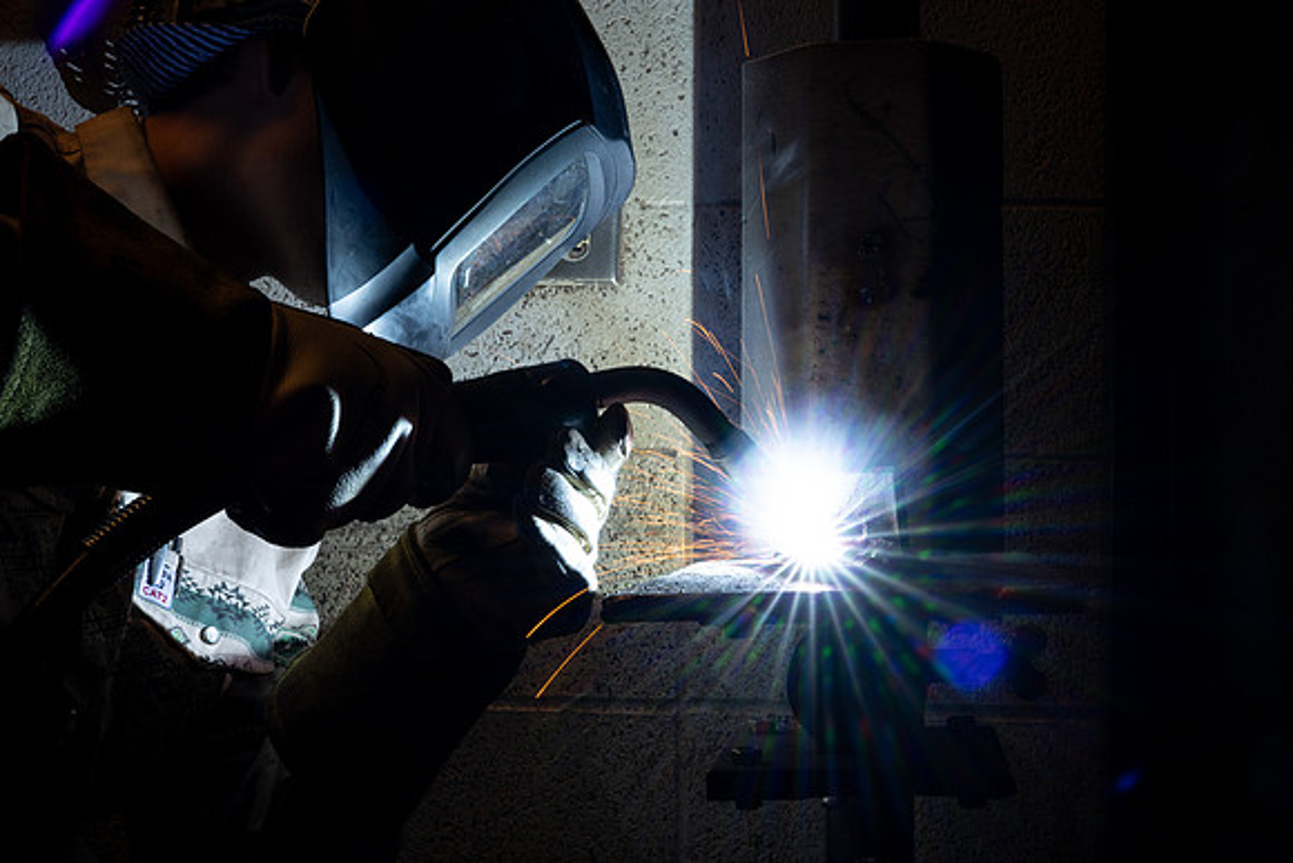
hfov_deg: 42.7
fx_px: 1652
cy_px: 432
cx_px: 646
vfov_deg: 29.3
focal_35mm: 46
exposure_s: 1/20
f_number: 22
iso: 125
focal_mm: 46
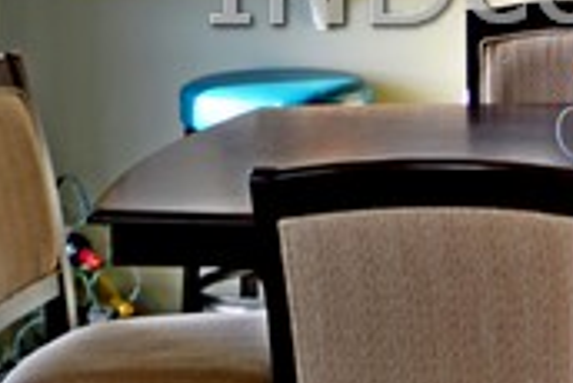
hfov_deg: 14.4
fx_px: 2135
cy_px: -23
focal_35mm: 134
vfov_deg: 10.2
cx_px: 813
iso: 100
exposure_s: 1/13
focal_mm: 24
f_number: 4.5
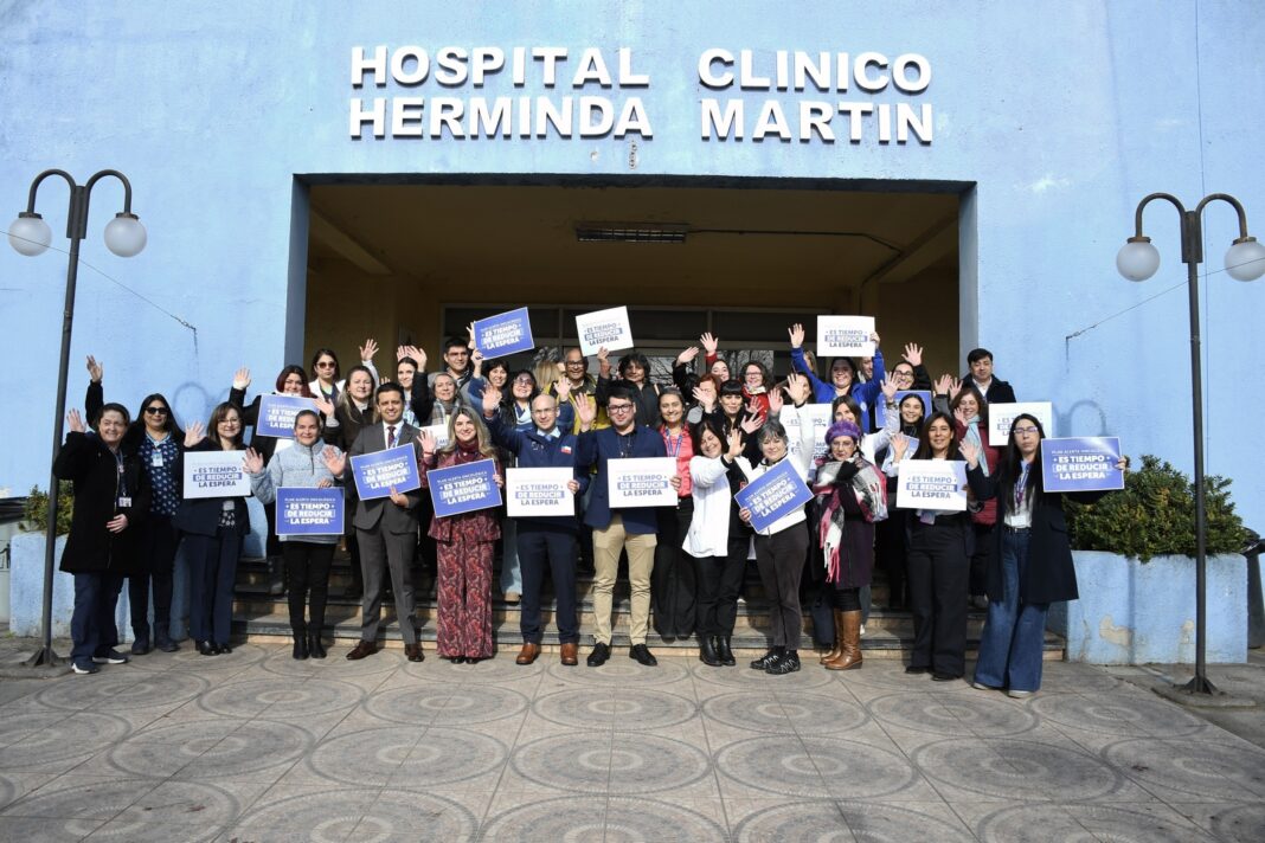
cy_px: 422
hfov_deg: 67.4
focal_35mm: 27
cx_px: 632
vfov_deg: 47.9
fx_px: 949
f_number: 5
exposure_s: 1/160
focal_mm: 18
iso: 50
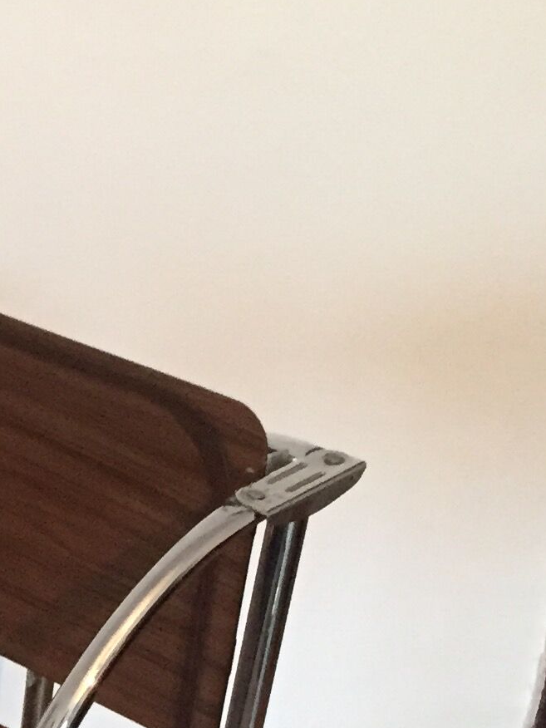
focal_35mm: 108
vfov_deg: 17.6
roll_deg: +1.9
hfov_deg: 12.8
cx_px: -340
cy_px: 801
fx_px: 2271
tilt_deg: -36.8
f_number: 2.2
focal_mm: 4.15
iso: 320
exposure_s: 1/25
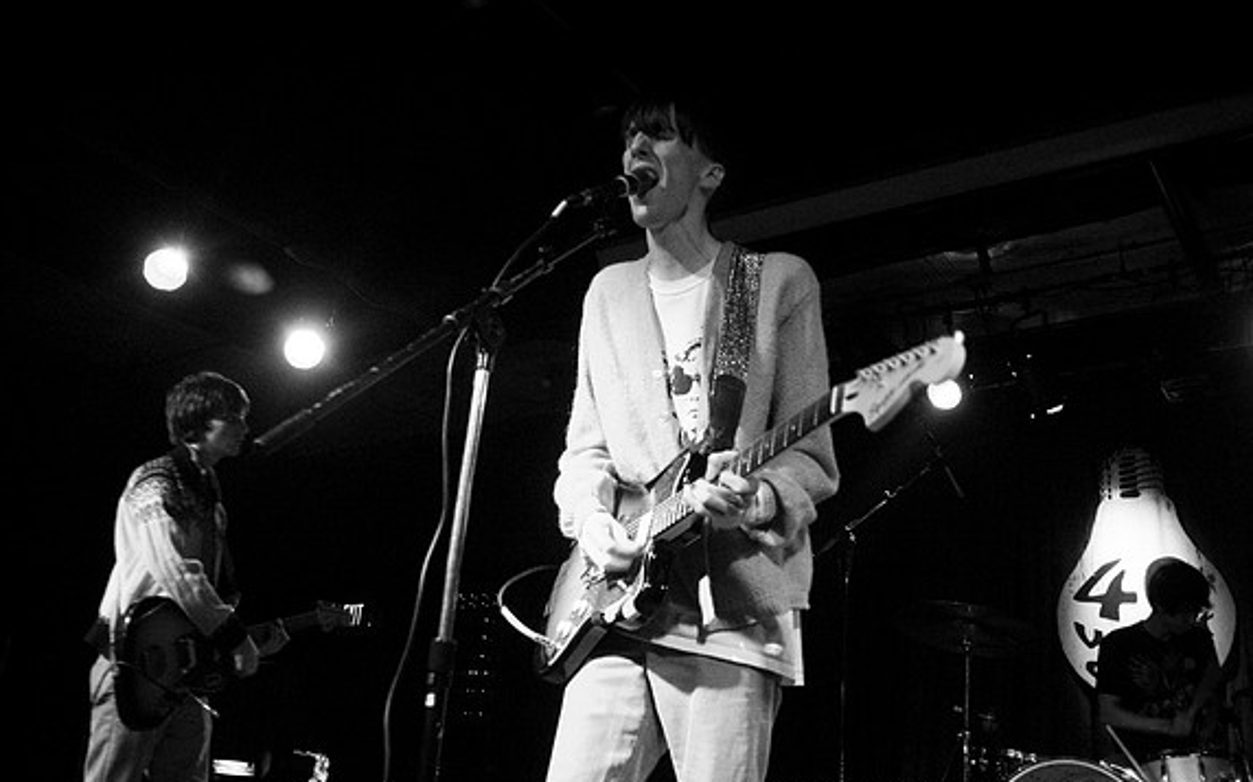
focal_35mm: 31
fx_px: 1058
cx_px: 629
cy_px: 392
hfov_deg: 61.3
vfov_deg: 40.6
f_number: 2.8
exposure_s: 1/40
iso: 800
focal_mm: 20
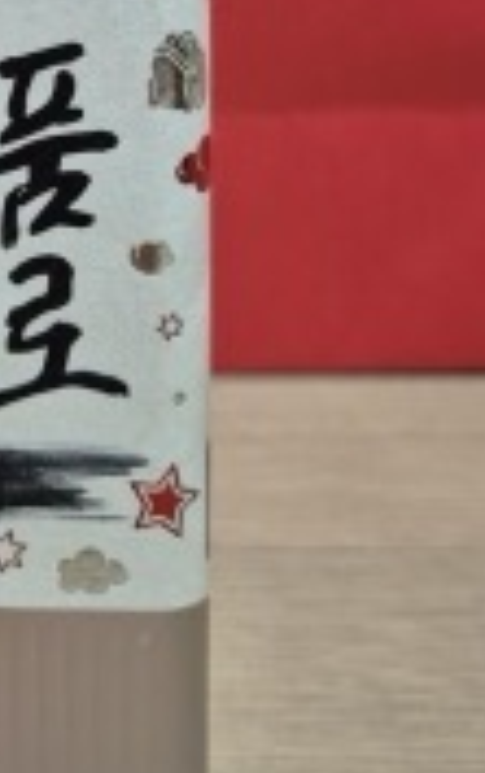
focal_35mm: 66
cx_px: -57
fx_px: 1392
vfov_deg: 28.7
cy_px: -39
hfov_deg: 18.9
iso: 320
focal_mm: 5.4
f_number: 1.8
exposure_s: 1/120
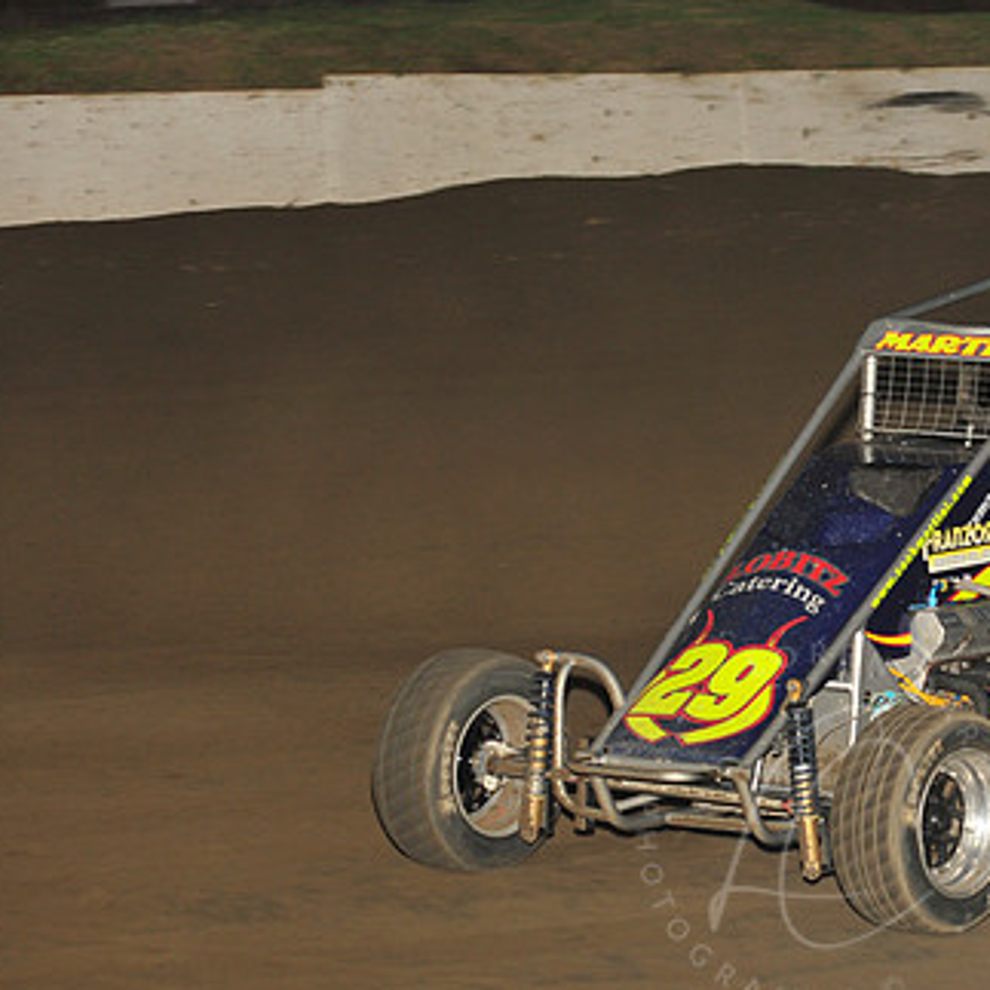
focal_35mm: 221
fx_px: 7151
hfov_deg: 7.9
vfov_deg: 7.9
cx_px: 818
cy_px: 546
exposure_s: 1/320
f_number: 6.3
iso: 800
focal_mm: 145
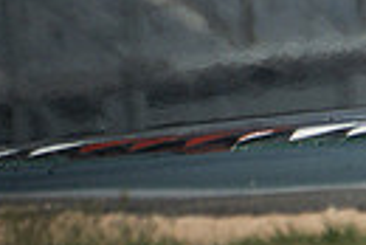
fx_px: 27307
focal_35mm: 2683
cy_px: -159
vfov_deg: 0.5
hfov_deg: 0.8
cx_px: 709
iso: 1250
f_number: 5.6
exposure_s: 1/2500
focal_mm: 400
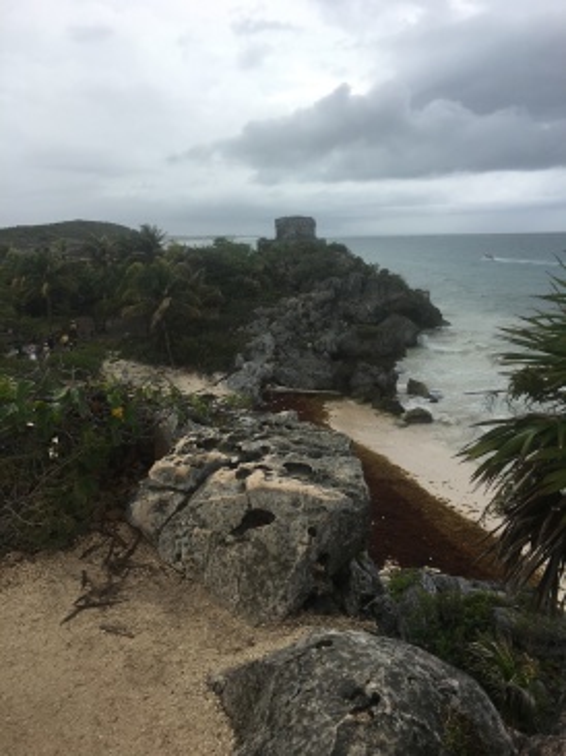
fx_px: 633
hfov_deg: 48.2
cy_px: 378
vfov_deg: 61.7
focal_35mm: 29
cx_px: 283
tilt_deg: -11.6
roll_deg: -0.7
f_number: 2.2
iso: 25
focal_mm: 4.15
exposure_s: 1/1040
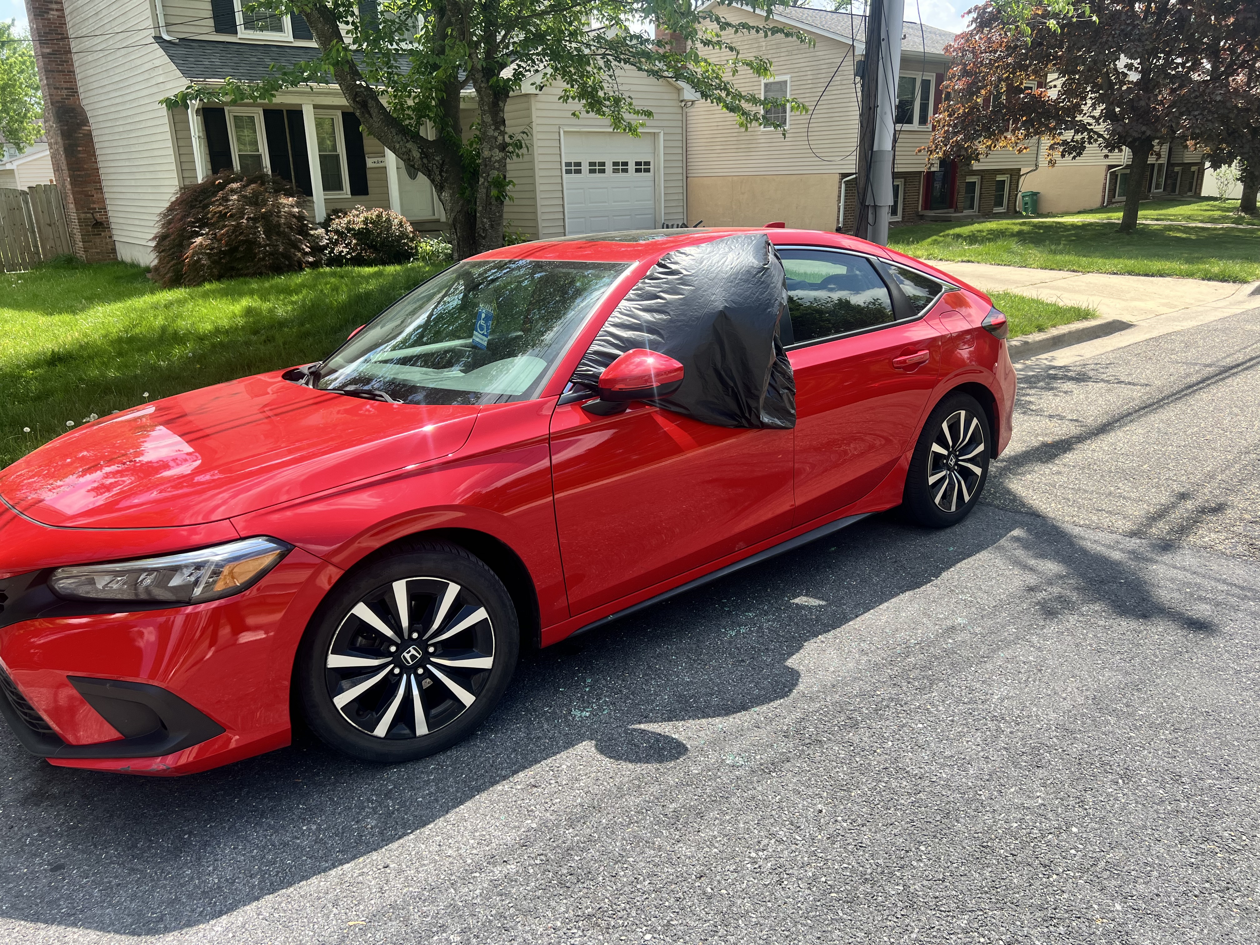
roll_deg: +1.6
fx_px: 946
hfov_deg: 67.3
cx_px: 630
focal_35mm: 26
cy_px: 472
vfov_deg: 53.1
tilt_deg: -18.6
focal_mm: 5.7
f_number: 1.5
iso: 50
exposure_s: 1/1511
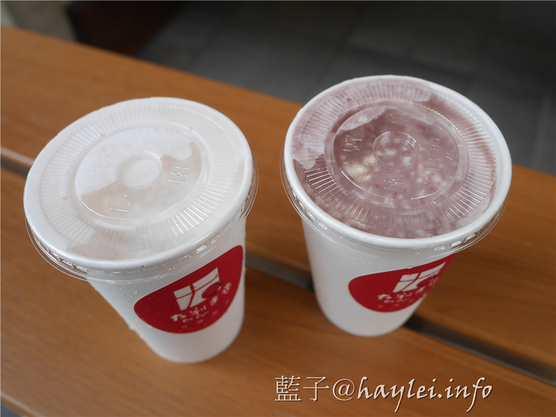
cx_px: 278
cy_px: 208
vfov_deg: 46.8
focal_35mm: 30
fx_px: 482
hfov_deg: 60.0
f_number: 3.2
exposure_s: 1/400
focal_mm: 15
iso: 200
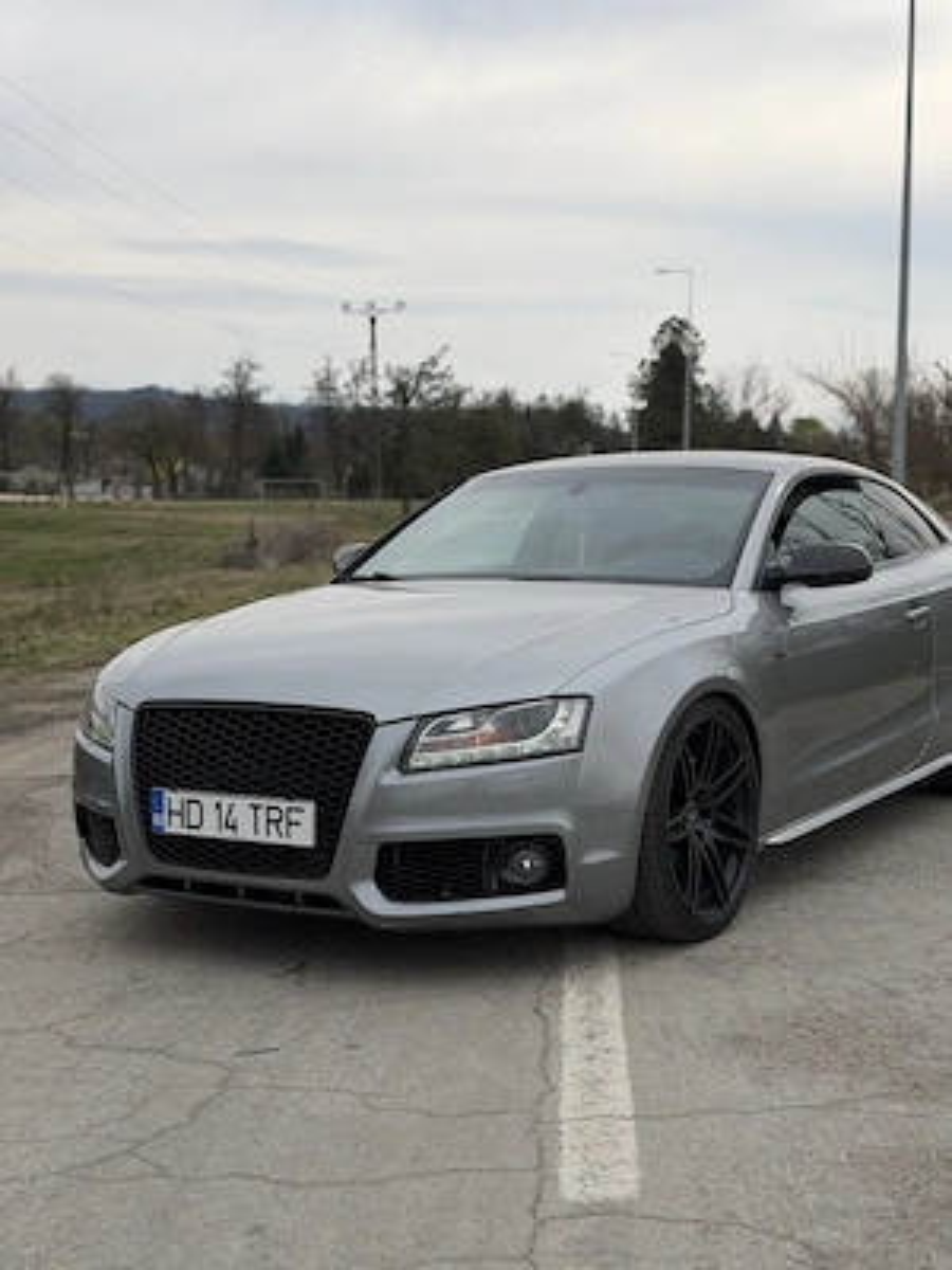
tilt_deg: -4.3
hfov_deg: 30.3
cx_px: 476
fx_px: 1760
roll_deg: -0.3
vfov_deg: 39.7
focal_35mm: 48
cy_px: 635
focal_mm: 6.76
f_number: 1.78
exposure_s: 1/4329
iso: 64
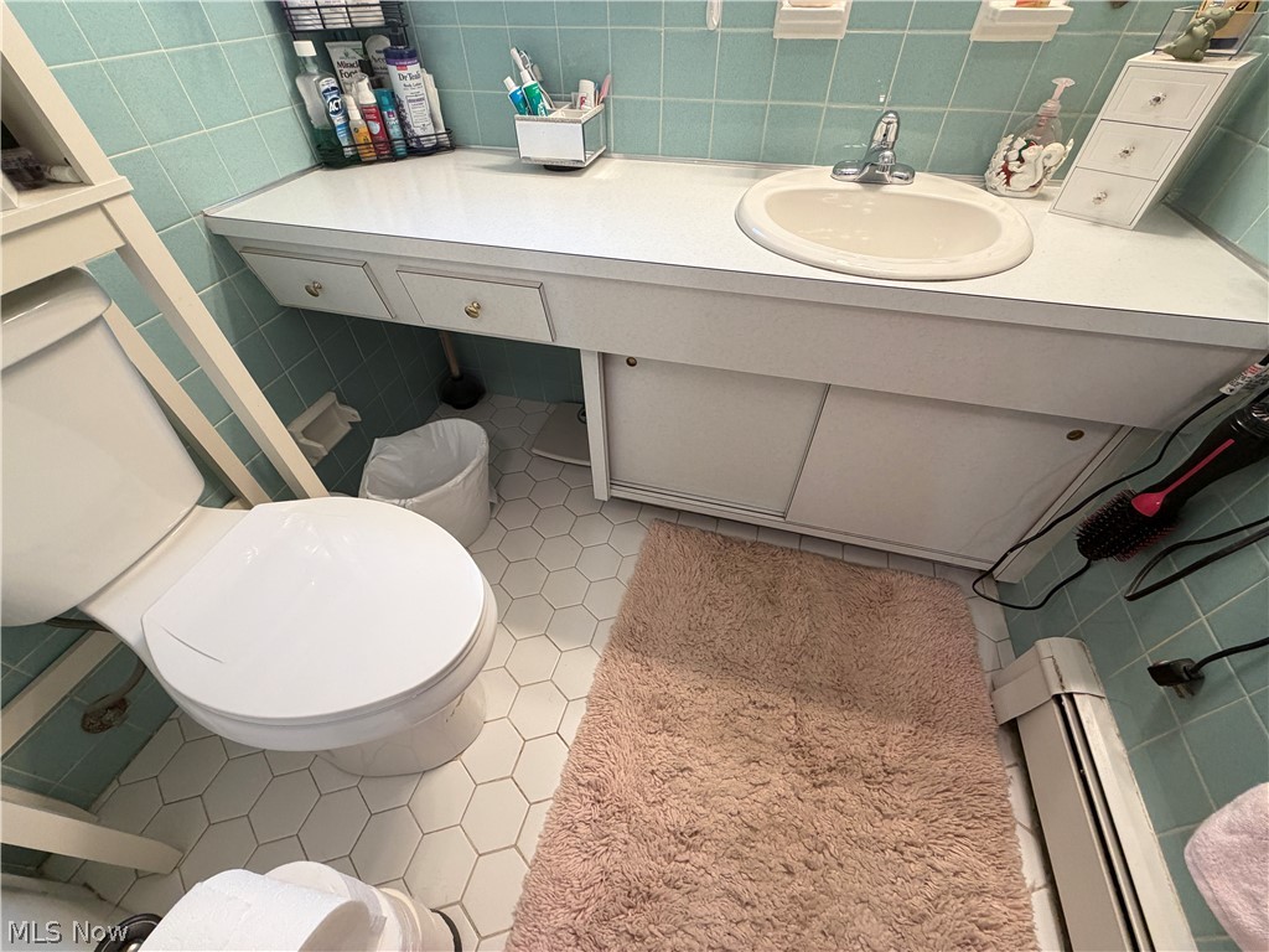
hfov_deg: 102.1
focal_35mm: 14
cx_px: 634
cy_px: 476
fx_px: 513
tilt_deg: -45.5
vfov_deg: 85.7
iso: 160
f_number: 2.2
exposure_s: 1/60
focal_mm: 2.22
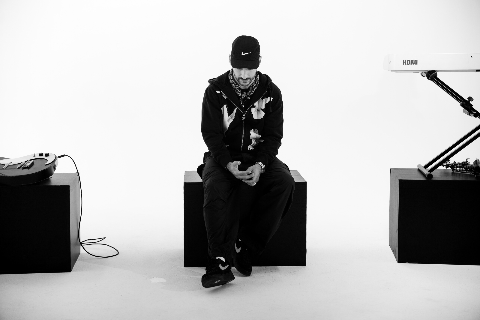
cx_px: 240
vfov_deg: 19.5
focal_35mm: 70
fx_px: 933
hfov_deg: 28.8
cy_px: 160
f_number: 2.8
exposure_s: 1/160
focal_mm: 70
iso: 160
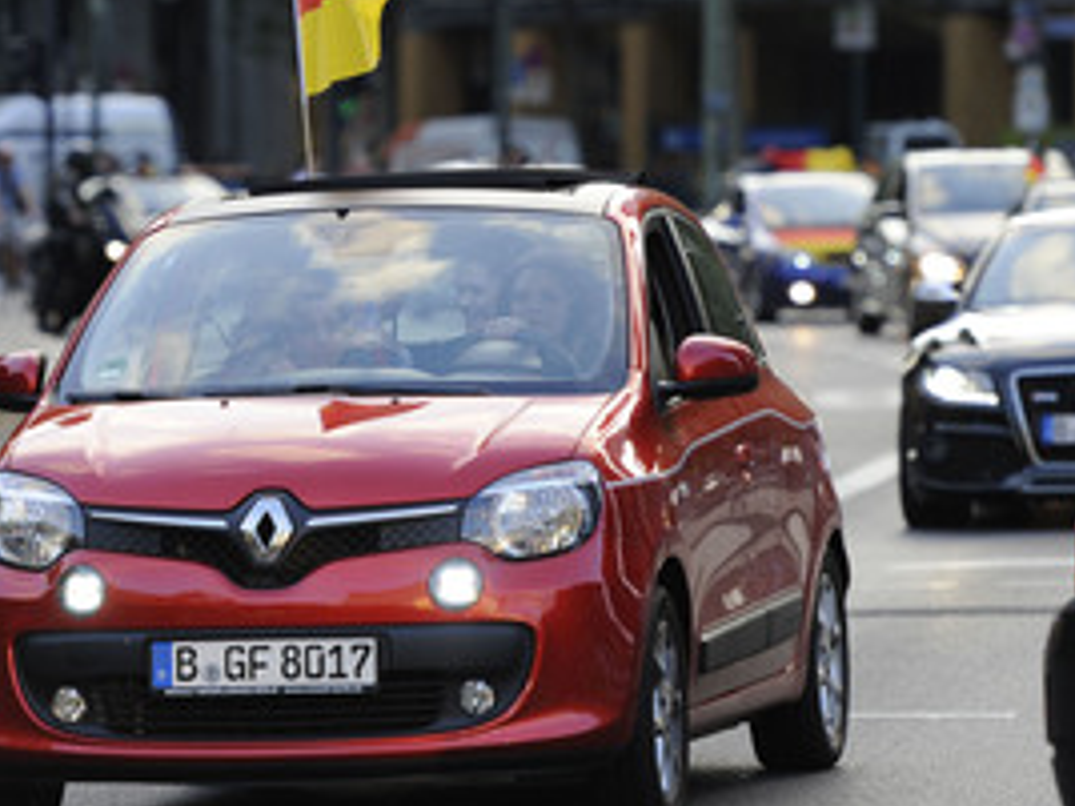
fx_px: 8261
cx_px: 674
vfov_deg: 5.6
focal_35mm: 266
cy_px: 325
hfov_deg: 7.4
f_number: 3.2
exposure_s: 1/640
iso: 640
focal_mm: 165
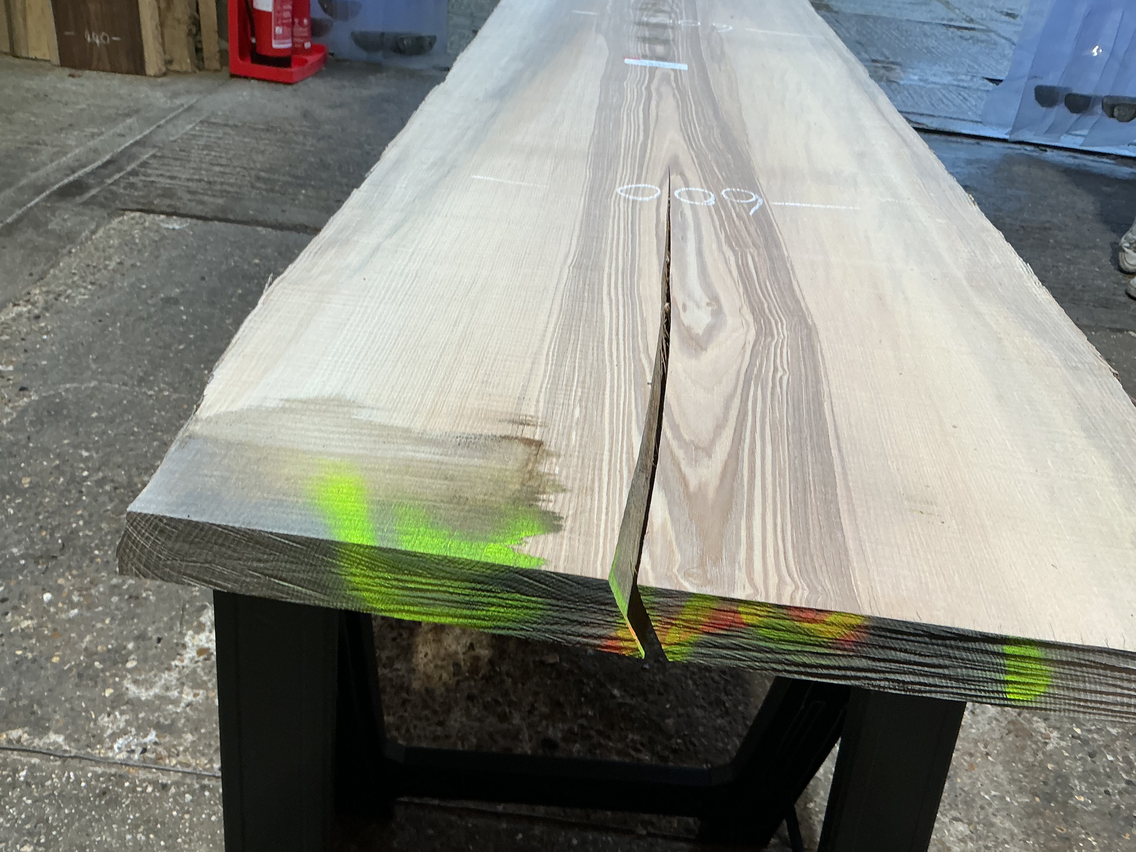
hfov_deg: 61.7
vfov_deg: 48.2
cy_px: 426
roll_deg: -7.9
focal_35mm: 29
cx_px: 568
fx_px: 952
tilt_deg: -33.6
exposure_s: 1/50
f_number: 1.8
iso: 64
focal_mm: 3
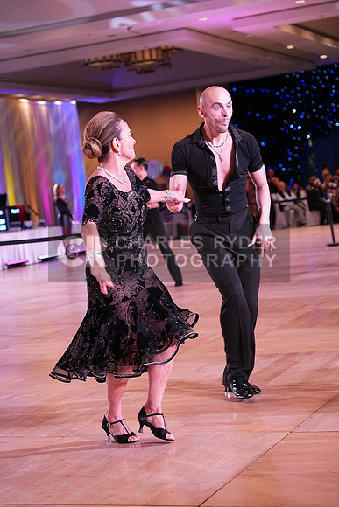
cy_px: 254
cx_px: 170
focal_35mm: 75
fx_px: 1059
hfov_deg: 18.2
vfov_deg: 27.0
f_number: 4.5
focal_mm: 75
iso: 3200
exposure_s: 1/400
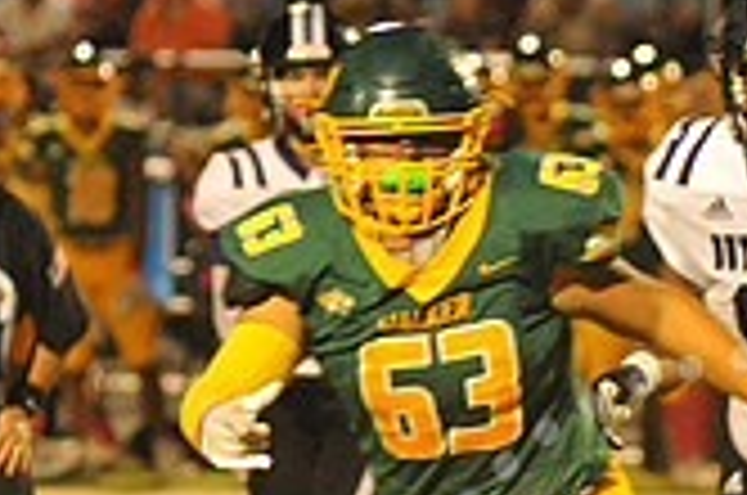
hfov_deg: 3.0
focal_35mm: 699
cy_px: 770
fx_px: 14476
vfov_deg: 2.0
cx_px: 788
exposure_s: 1/200
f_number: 5
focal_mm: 200
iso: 6400
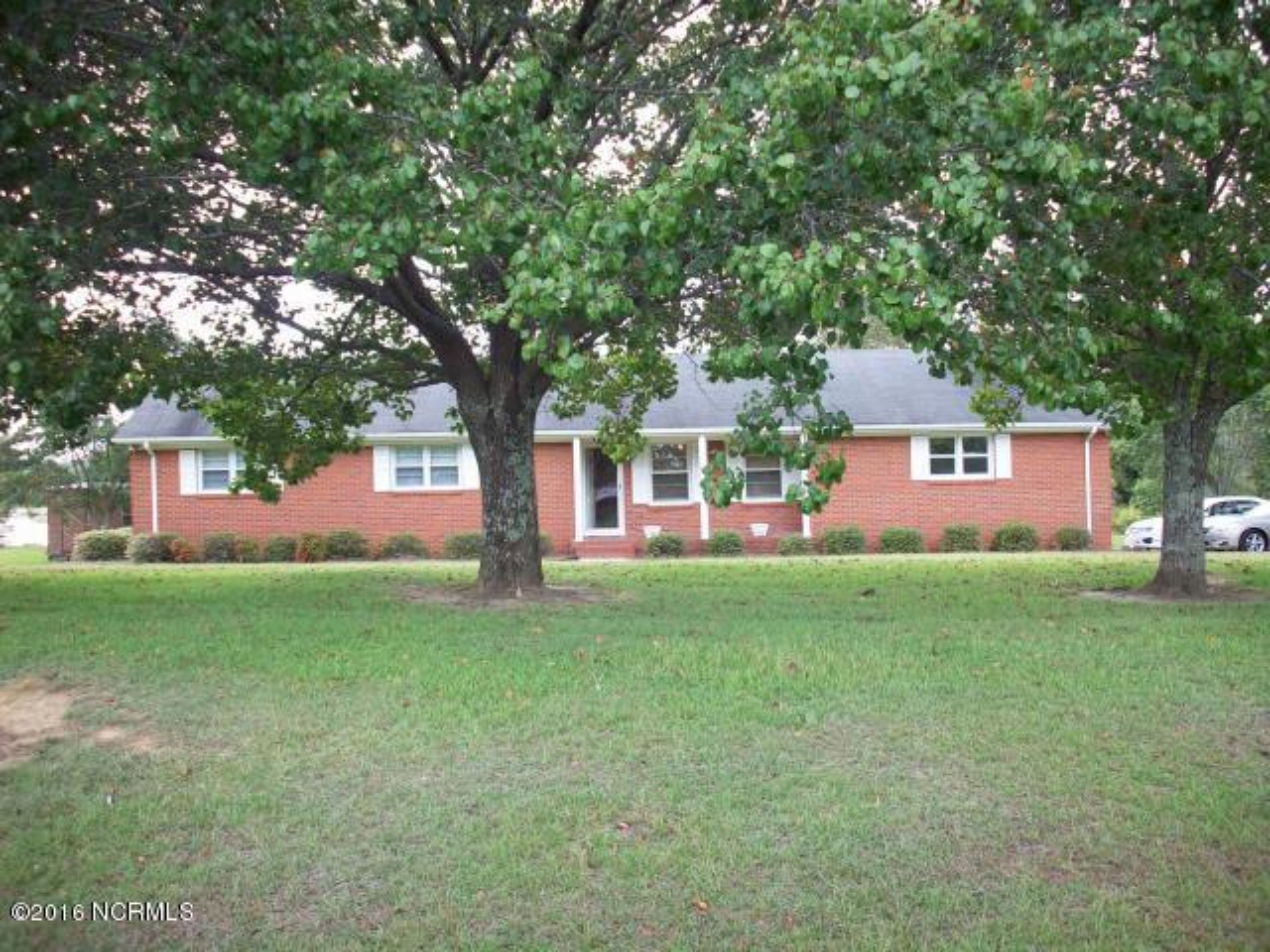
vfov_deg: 38.7
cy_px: 476
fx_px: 1357
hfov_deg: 50.1
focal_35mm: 37
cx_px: 635
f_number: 2.8
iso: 80
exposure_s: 1/151
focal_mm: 6.2
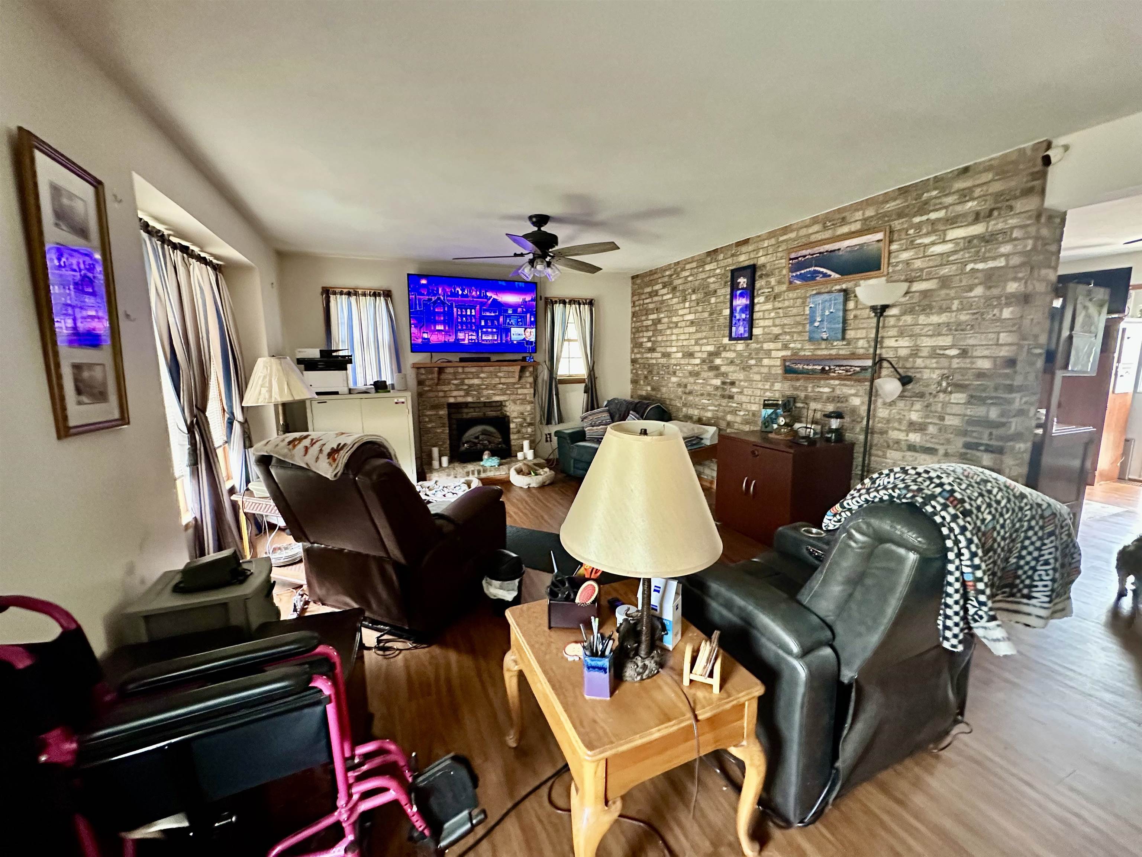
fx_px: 462
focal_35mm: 14
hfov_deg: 102.1
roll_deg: +0.9
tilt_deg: -8.8
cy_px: 428
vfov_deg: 85.7
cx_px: 571
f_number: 2.2
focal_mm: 2.22
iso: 800
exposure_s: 1/60
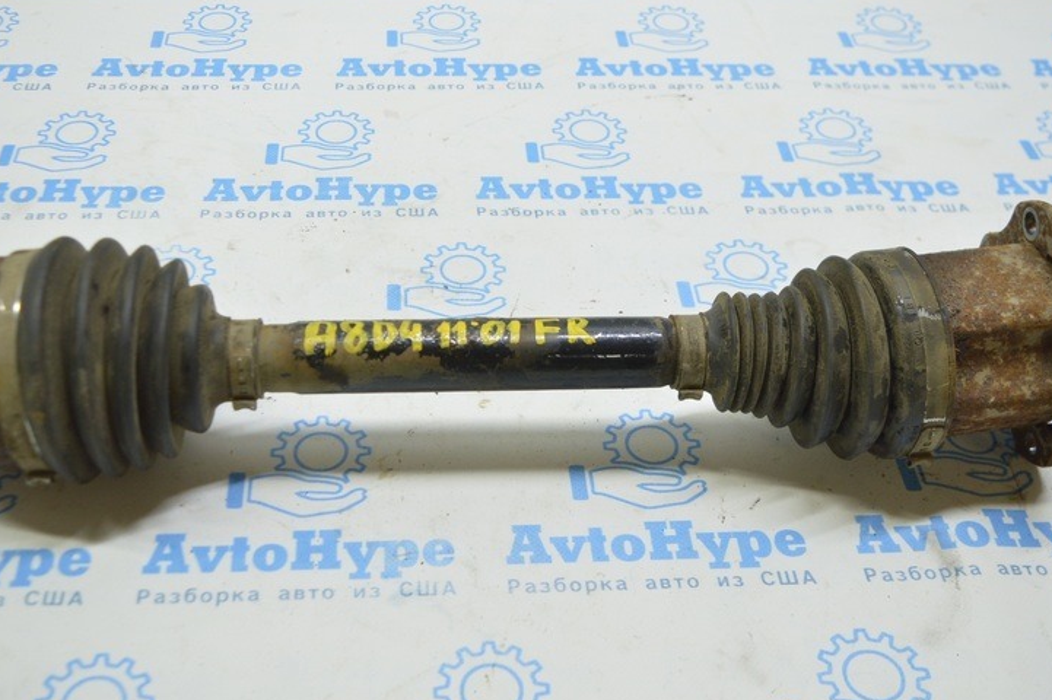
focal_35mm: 45
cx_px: 463
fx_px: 1306
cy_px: 319
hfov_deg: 43.8
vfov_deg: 30.0
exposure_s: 1/60
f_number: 3.8
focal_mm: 21
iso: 400
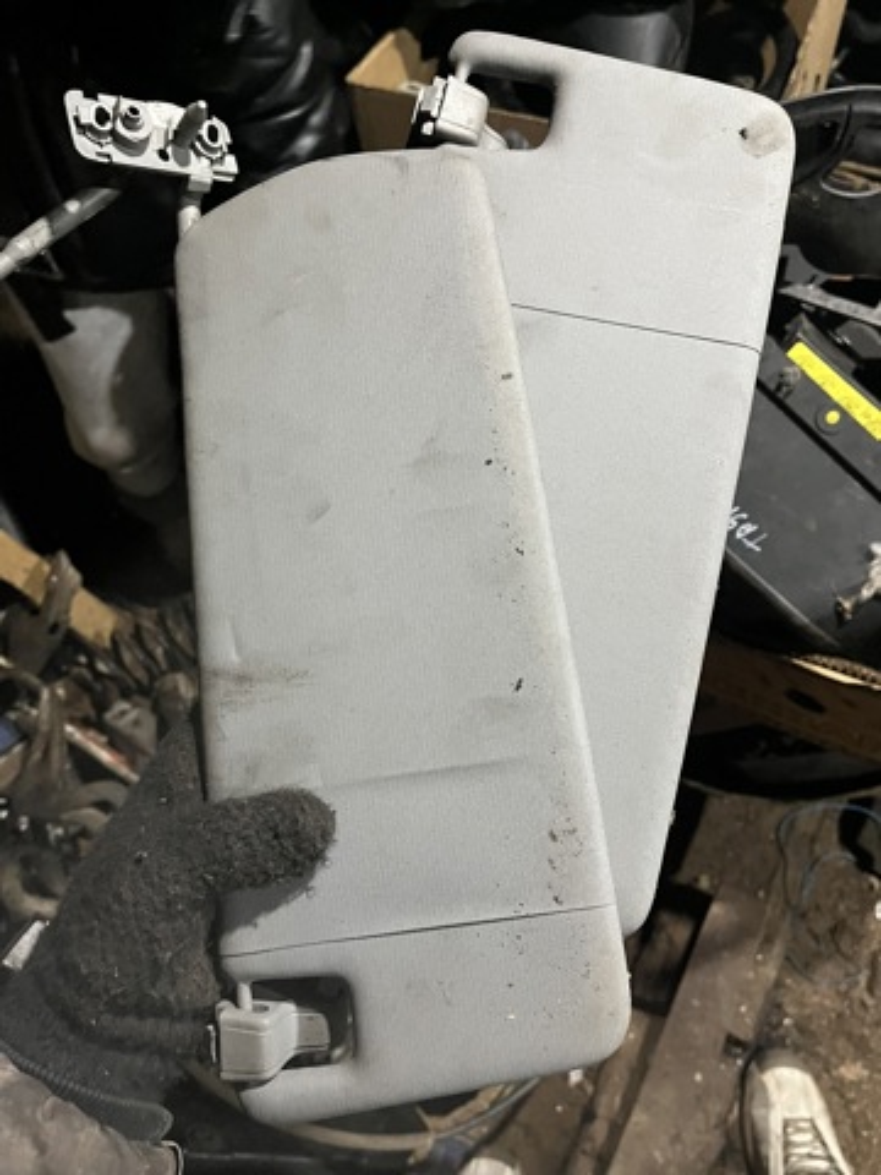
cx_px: 440
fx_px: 882
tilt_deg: -61.4
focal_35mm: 26
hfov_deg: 53.1
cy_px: 588
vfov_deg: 67.3
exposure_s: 1/46
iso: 500
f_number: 1.6
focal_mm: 5.1
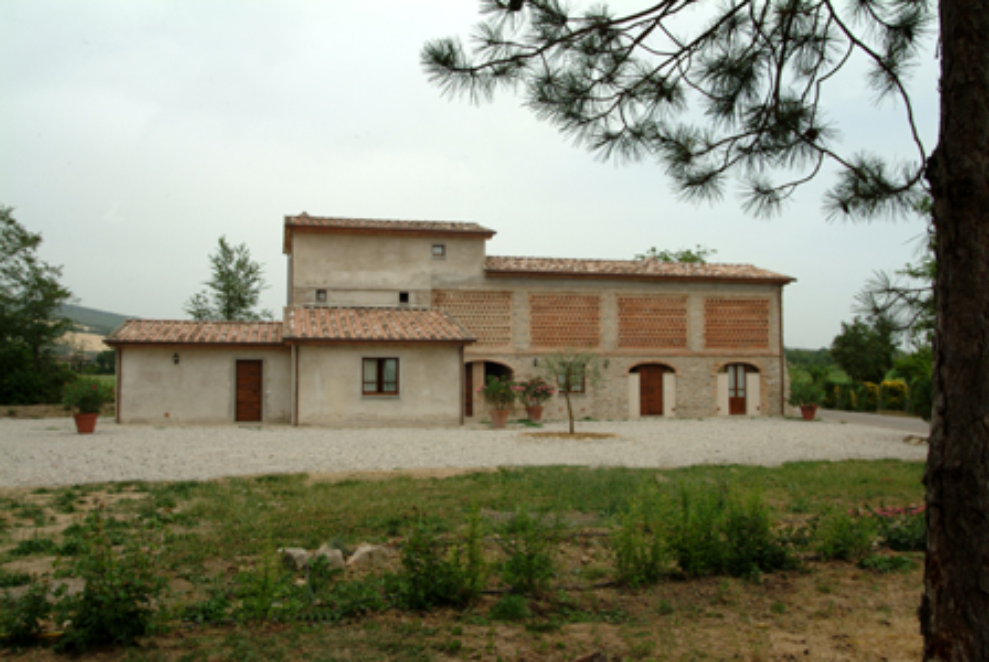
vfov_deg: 43.7
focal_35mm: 30
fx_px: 825
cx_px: 494
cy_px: 331
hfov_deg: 61.9
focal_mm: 20
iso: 160
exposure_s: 1/180
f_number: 11
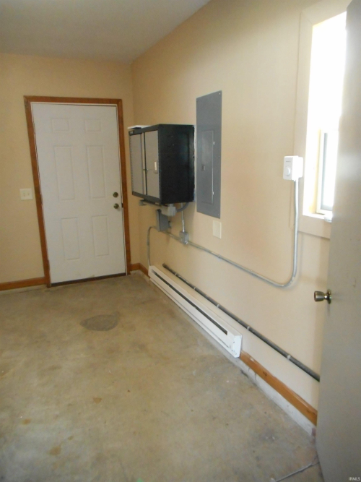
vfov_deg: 69.4
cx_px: 180
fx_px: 348
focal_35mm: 25
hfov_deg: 54.9
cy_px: 241
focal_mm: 4.5
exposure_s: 1/25
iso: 720
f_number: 3.7
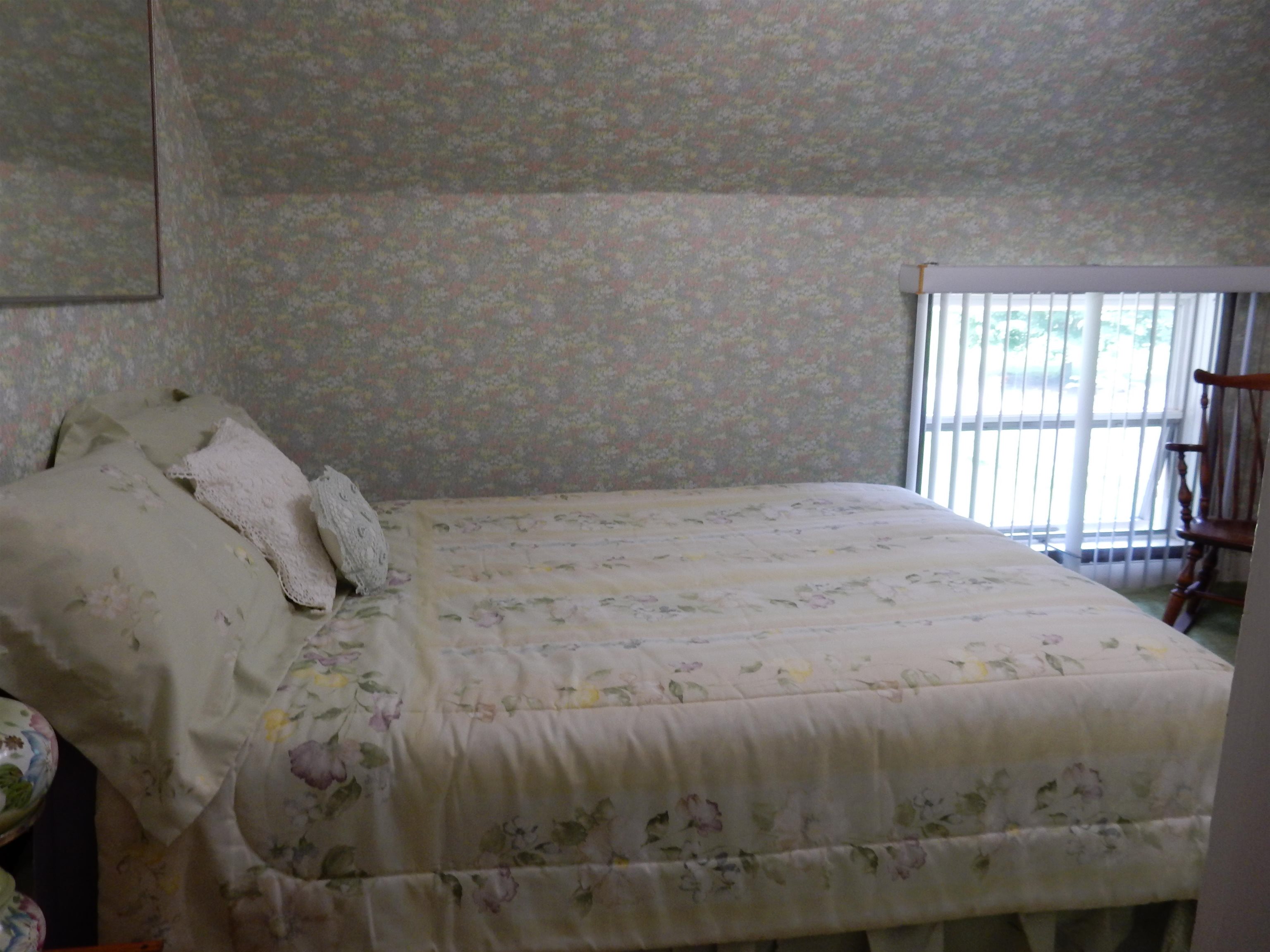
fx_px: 917
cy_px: 476
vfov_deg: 54.9
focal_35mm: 25
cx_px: 635
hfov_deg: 69.4
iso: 200
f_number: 3.7
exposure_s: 1/30
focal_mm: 4.5
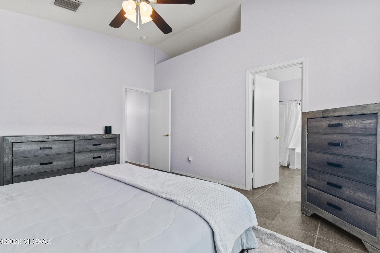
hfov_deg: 96.8
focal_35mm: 16
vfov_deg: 73.7
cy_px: 126
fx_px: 169
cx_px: 190
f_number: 18
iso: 2000
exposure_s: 1/6
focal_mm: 16
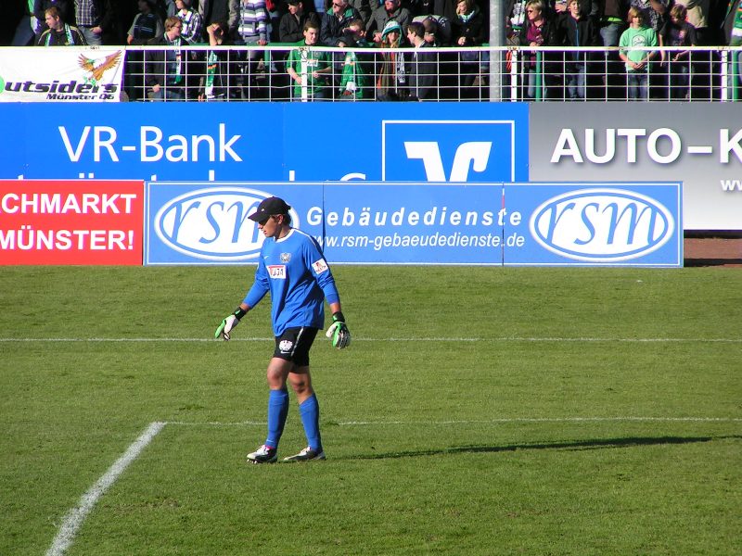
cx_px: 371
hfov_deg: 5.2
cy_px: 278
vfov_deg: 3.9
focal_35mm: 380
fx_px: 8145
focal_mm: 58
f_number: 5
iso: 50
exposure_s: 1/640
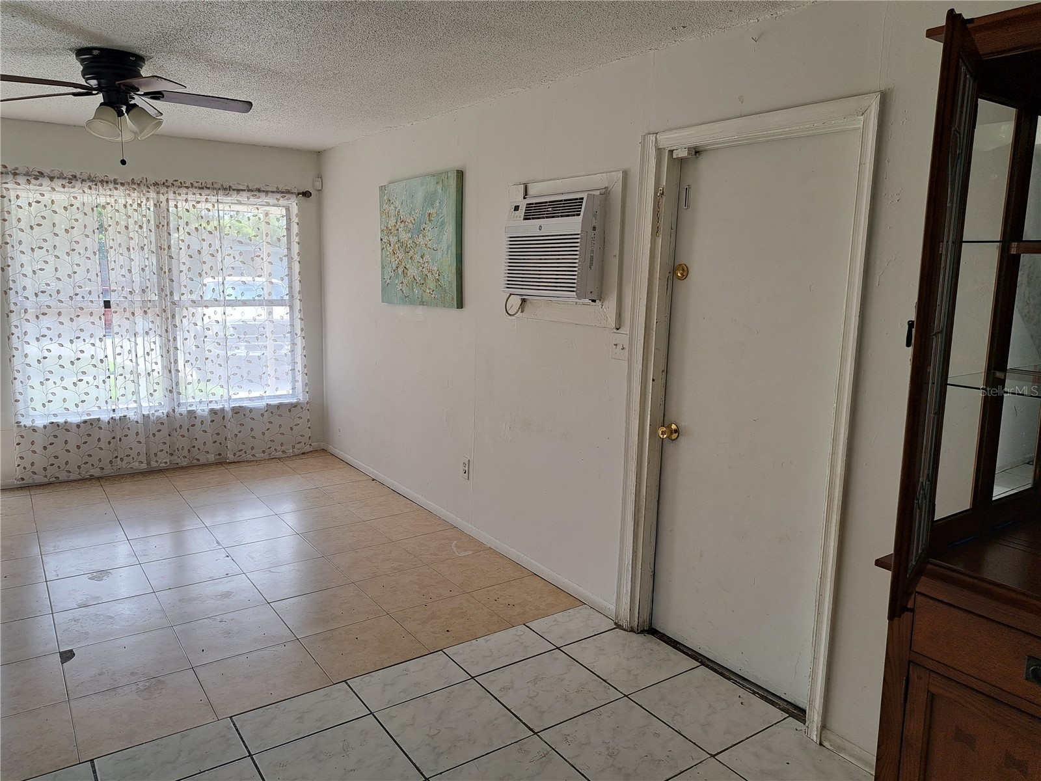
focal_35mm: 24
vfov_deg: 56.8
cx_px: 520
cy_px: 390
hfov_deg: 71.6
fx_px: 722
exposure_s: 1/120
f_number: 1.8
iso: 50
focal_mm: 5.23
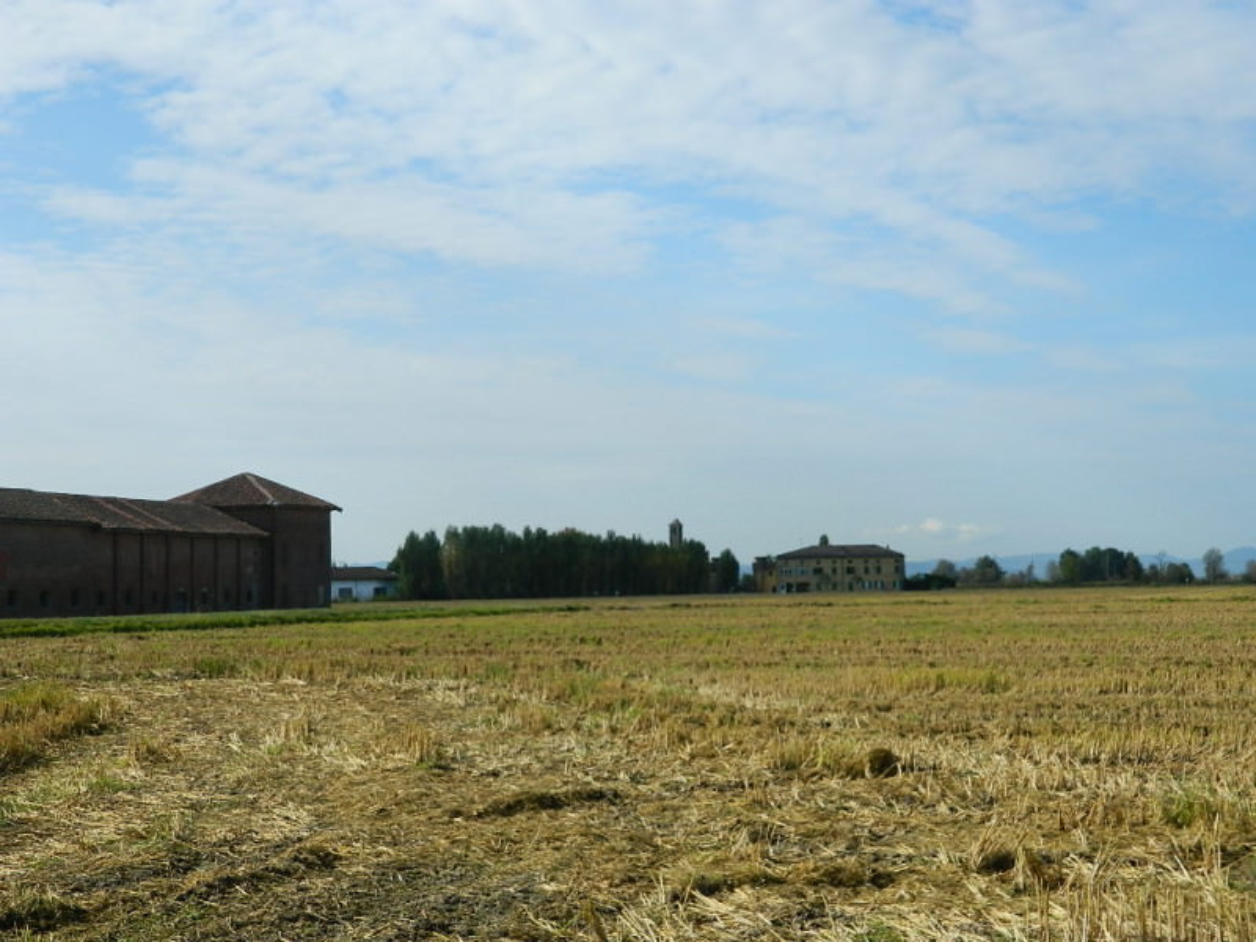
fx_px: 2068
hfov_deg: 33.8
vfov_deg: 25.7
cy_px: 471
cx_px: 628
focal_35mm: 57
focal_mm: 10.2
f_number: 3.8
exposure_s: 1/800
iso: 80
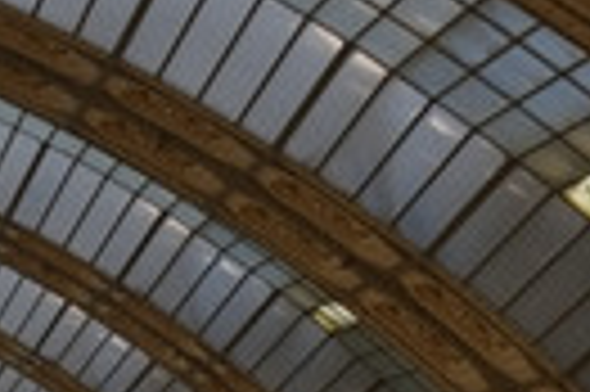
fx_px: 3290
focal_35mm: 201
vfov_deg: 6.7
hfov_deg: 9.9
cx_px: -306
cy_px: 696
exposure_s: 1/160
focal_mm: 27
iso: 200
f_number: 3.6
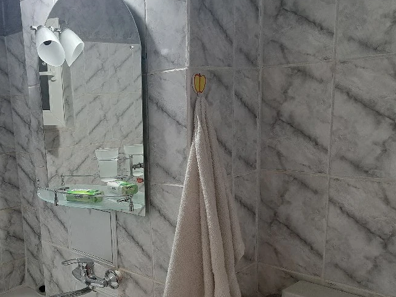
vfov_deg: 38.3
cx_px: 98
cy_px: 191
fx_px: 423
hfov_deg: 48.2
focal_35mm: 37
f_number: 1.8
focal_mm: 5.23
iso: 320
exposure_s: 1/50
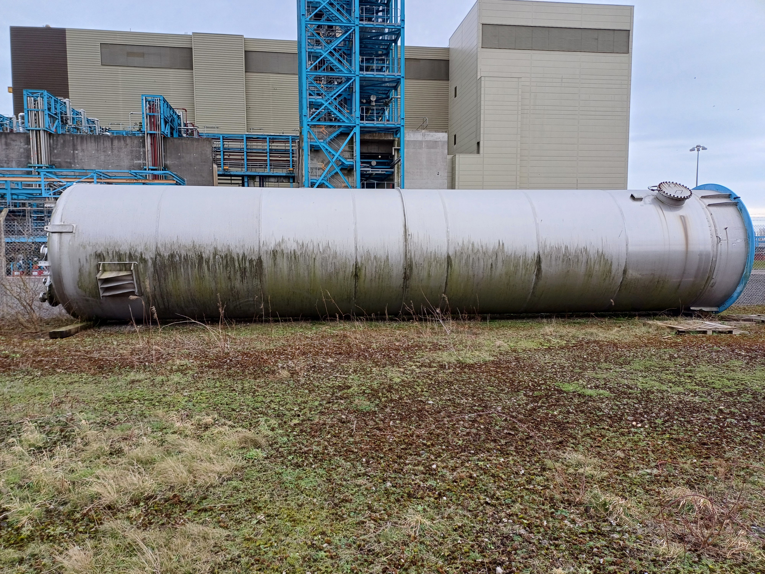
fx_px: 552
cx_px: 382
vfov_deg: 54.9
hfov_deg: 69.4
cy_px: 287
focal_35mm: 25
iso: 50
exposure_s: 1/208
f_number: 1.8
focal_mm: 4.65
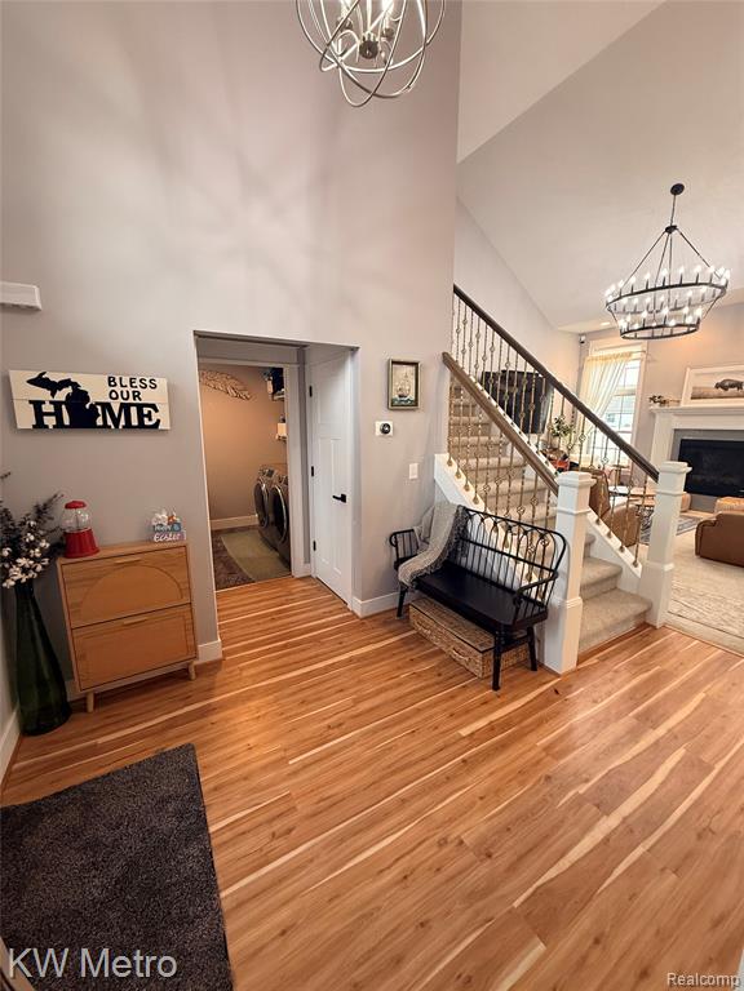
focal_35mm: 14
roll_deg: -0.5
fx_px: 401
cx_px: 372
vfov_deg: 102.1
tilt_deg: -10.0
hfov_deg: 85.7
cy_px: 496
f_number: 2.2
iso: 250
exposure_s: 1/60
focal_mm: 2.22
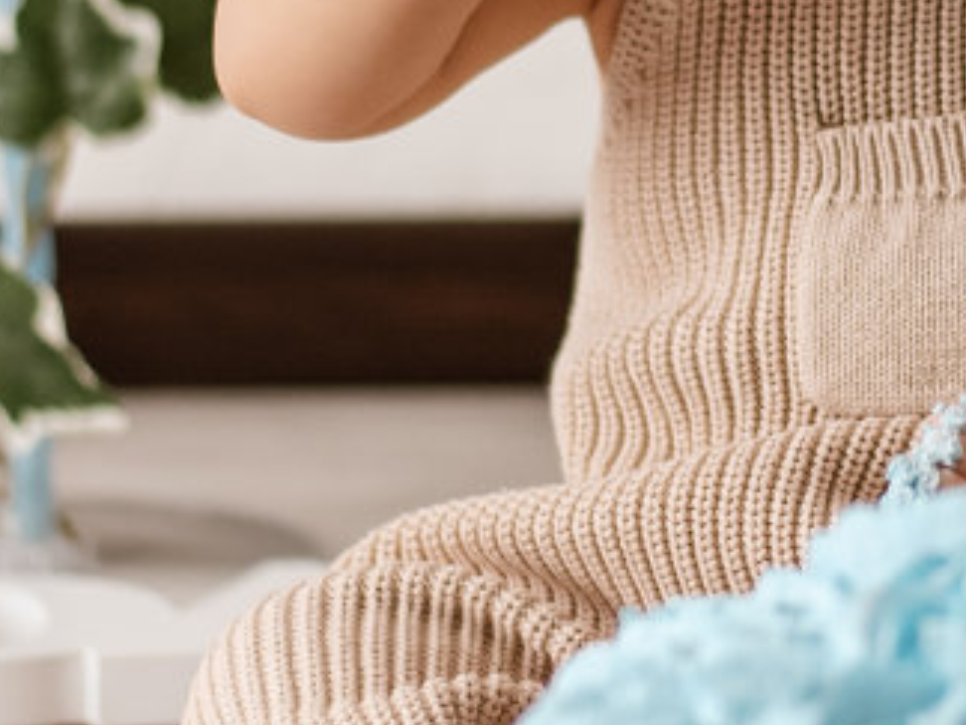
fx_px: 6697
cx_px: 963
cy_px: -176
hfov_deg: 8.2
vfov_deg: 6.2
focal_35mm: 240
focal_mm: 50
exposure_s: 1/500
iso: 320
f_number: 1.8
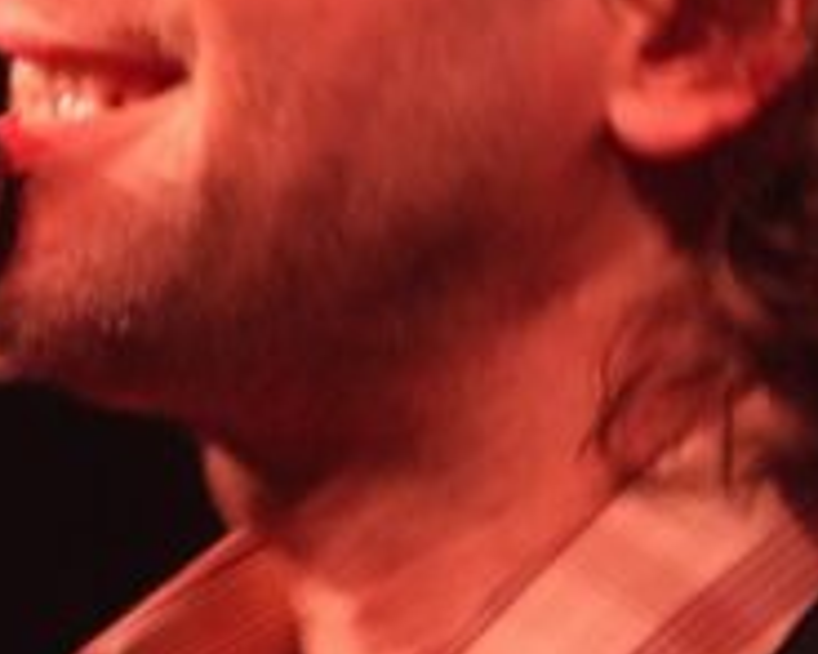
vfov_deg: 1.7
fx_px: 22455
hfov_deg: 2.1
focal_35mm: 928
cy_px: 107
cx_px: 236
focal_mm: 158
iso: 6400
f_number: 5.6
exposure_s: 1/30
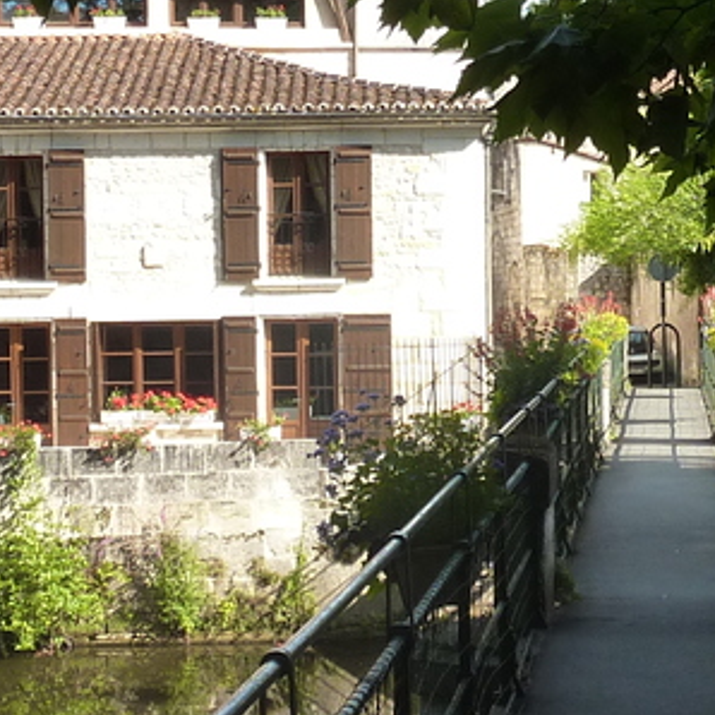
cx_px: 492
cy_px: 324
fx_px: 2080
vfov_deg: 19.5
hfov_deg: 19.4
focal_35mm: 89
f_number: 4
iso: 125
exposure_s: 1/250
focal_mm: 4.1
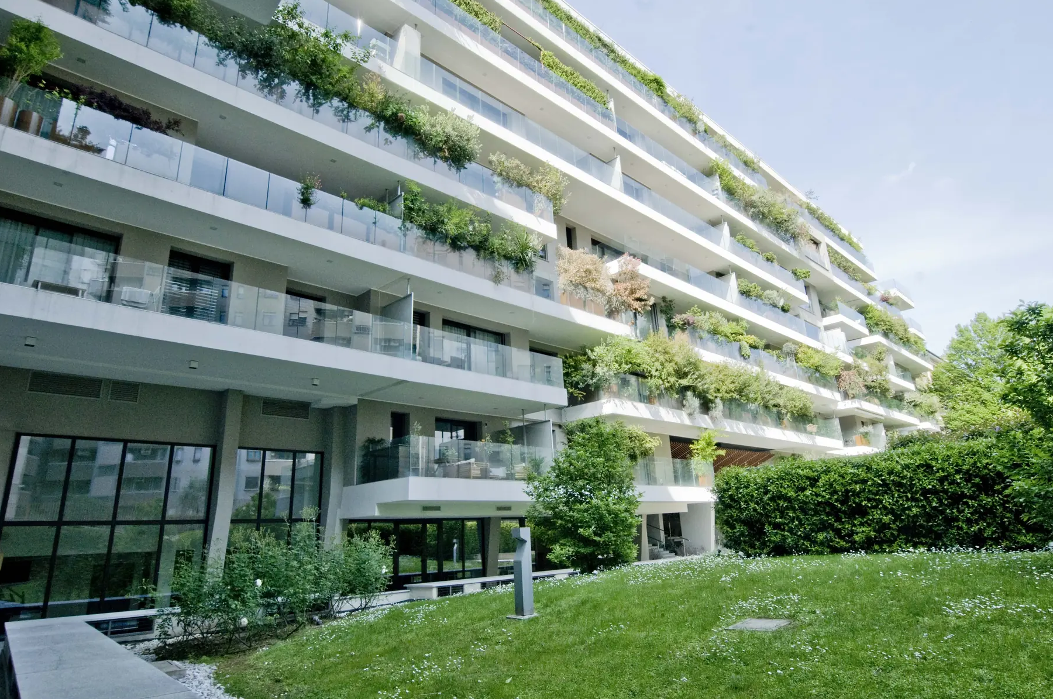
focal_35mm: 16
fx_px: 467
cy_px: 349
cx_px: 551
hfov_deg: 96.7
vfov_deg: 73.6
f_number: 8
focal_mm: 10
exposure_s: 1/125
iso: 500
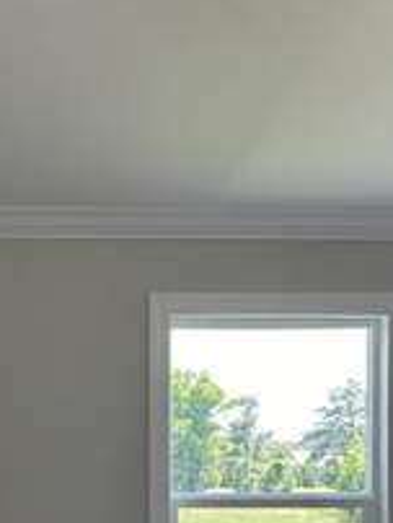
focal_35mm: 76
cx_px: -70
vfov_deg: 24.9
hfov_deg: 18.5
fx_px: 1148
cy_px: 469
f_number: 1.78
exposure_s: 1/161
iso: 80
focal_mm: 6.86
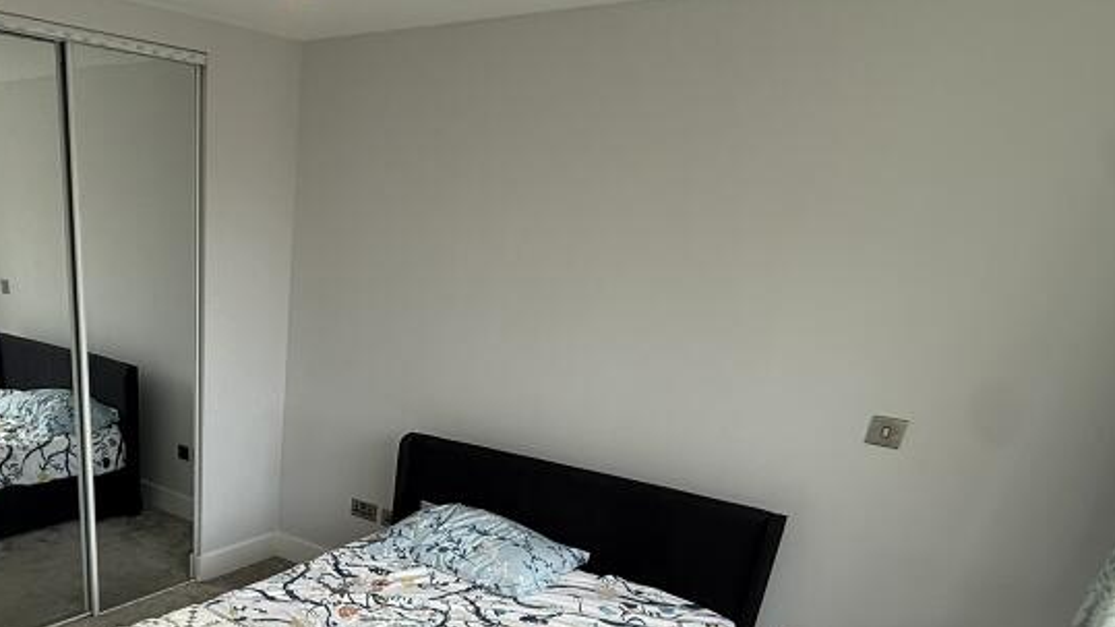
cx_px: 269
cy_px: 575
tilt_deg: -23.3
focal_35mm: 29
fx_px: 857
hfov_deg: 62.0
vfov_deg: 37.3
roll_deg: -2.5
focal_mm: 2.22
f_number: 2.2
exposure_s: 1/145
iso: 50
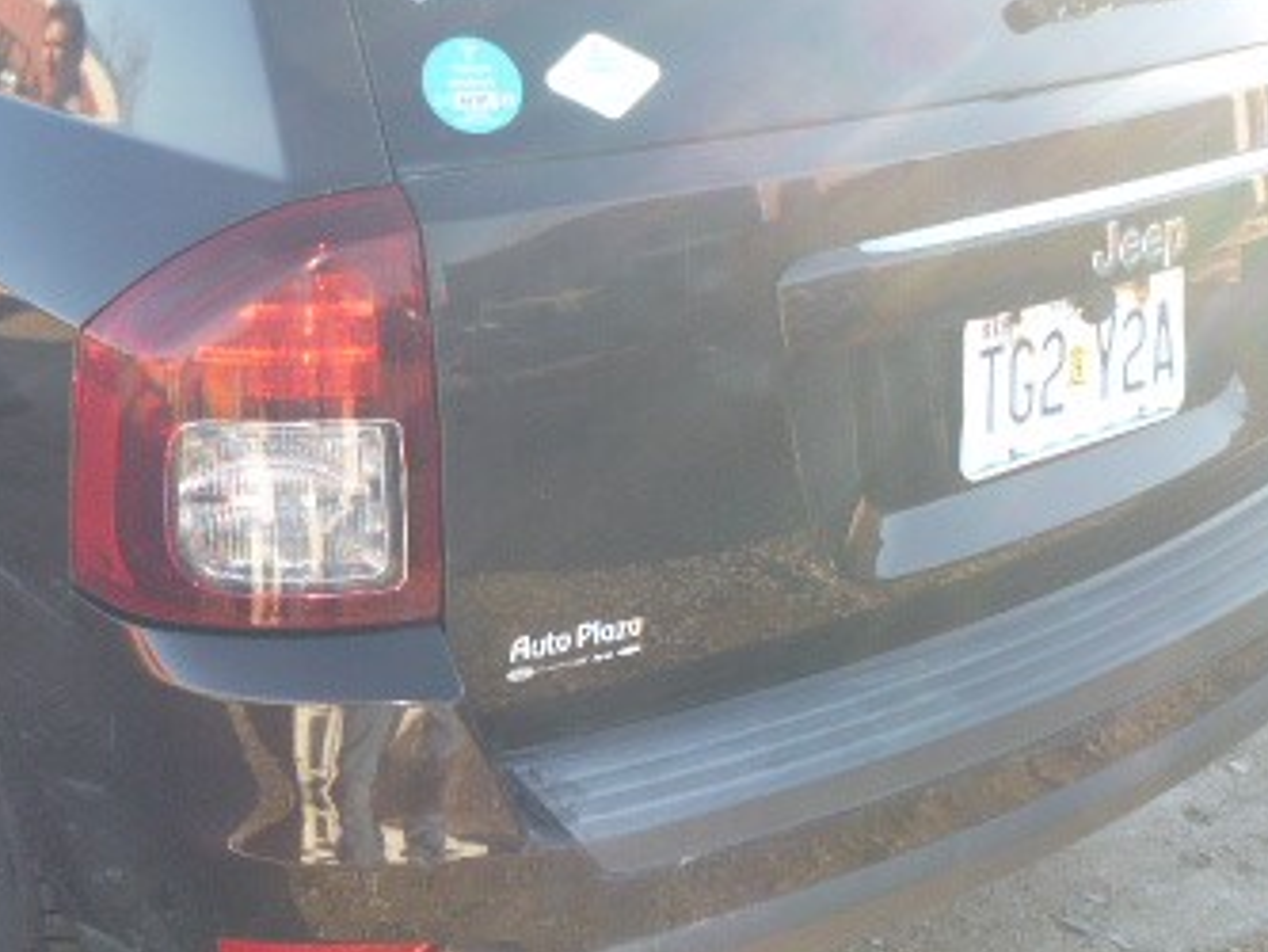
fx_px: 1759
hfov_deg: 39.1
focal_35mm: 48
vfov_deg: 30.1
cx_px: 404
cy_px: 347
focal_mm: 4.5
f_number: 3.9
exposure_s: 1/60
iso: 100
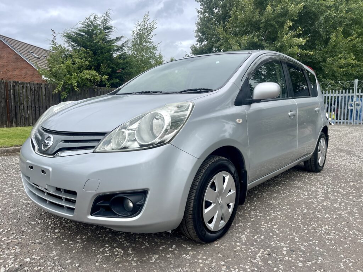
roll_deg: -1.3
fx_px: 262
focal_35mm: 25
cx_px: 182
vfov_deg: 54.9
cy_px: 136
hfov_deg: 69.4
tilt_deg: -5.4
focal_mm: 5.1
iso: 32
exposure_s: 1/2488
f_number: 1.6
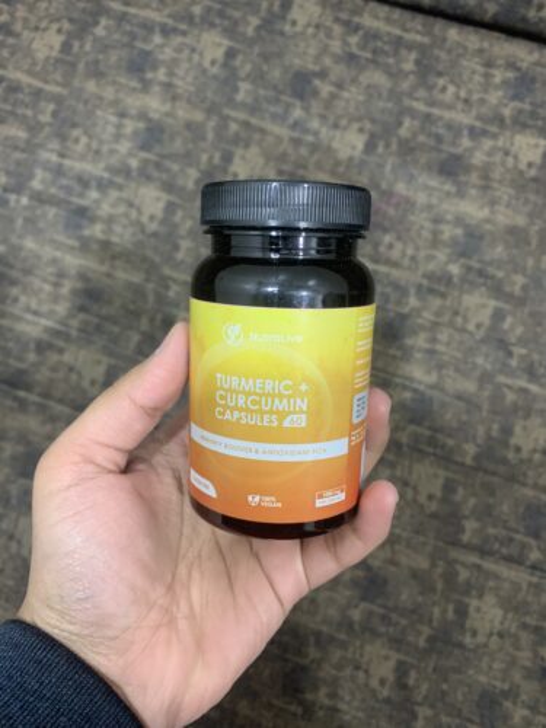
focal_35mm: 26
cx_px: 273
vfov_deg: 67.3
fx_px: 547
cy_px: 364
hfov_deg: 53.1
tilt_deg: -81.1
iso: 400
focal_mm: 4.25
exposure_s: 1/40
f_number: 1.8
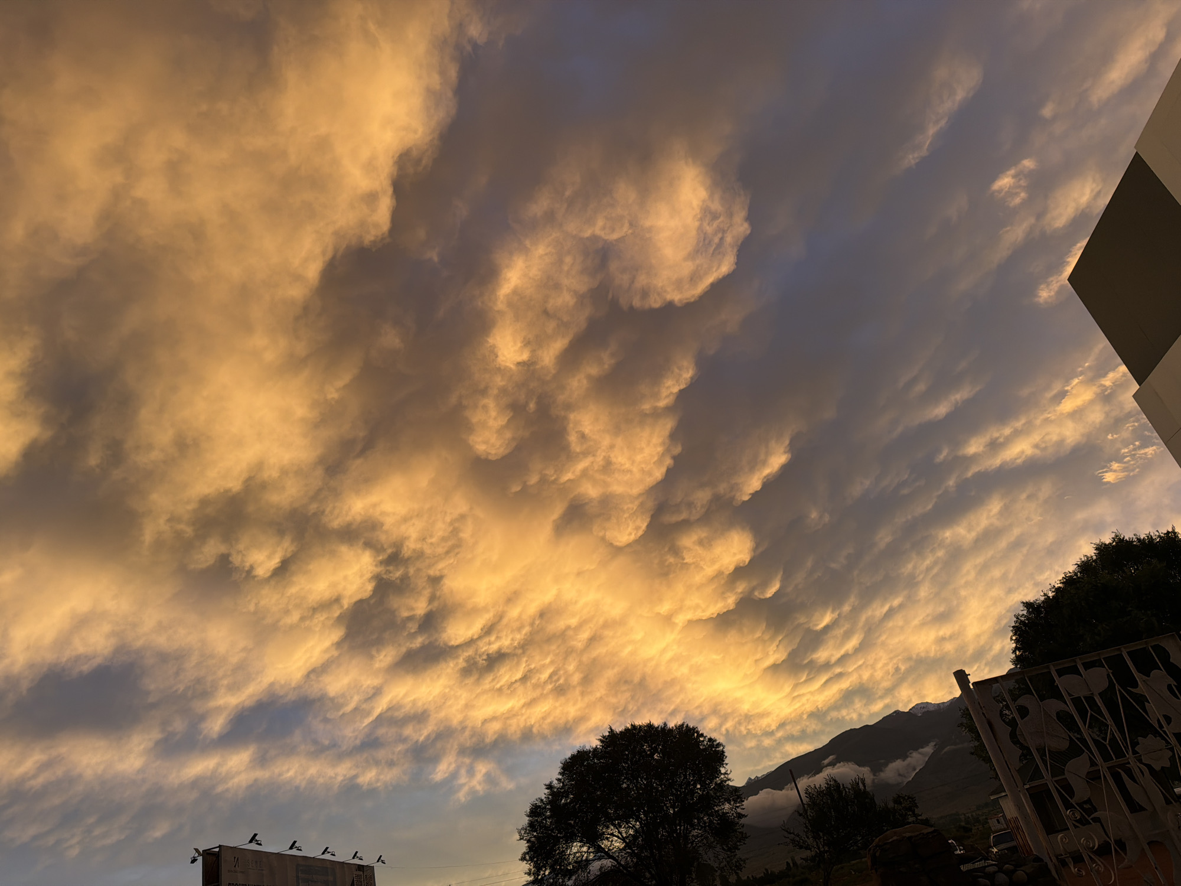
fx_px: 819
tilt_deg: +30.3
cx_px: 590
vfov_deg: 56.8
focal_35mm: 24
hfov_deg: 71.6
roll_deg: +15.3
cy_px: 443
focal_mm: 6.76
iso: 100
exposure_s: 1/612
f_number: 1.78
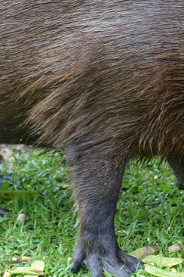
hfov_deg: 5.7
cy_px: 79
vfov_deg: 8.5
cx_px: 167
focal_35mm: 241
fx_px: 1848
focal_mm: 25.7
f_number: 2.8
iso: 160
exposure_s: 1/80
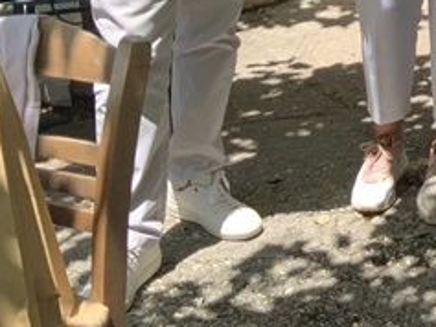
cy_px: -92
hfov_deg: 17.6
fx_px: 1235
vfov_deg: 14.5
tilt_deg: -12.3
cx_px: 686
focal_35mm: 98
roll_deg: -2.5
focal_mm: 3
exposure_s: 1/355
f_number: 1.8
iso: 16
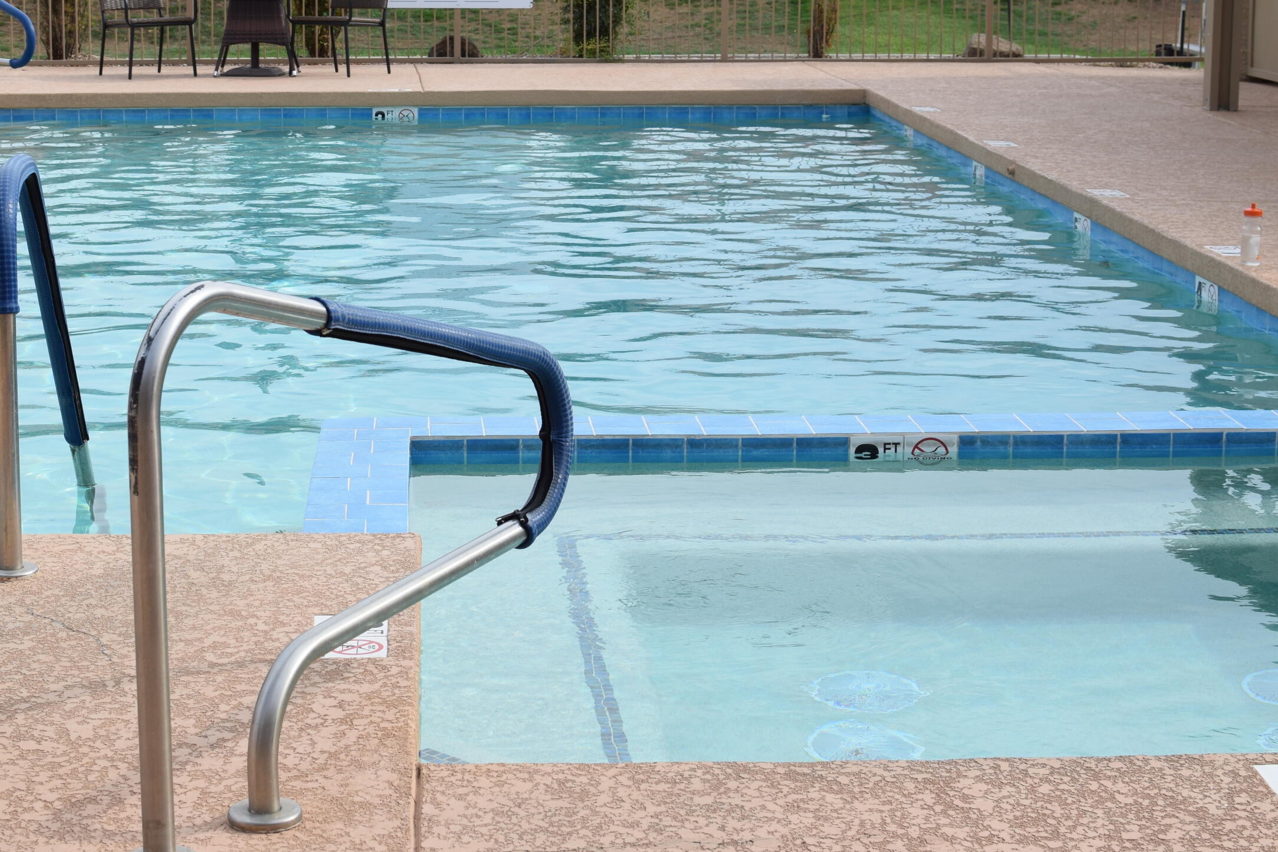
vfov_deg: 18.7
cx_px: 413
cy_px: 275
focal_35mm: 73
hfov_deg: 27.6
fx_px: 2580
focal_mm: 35
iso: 200
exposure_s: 1/320
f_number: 9
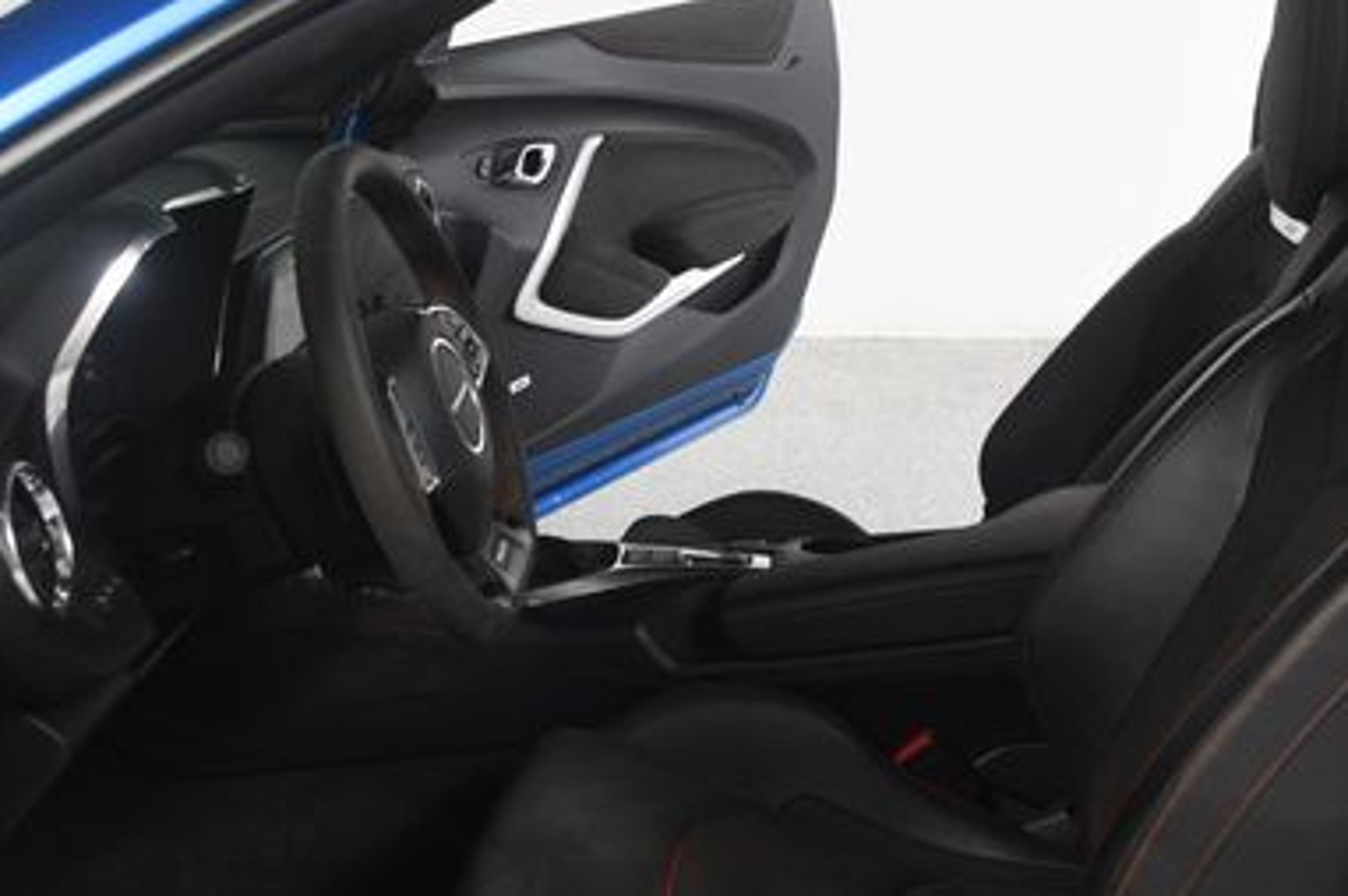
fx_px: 2132
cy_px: 540
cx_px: 709
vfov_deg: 23.7
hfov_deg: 35.1
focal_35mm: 57
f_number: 5.6
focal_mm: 23
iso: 100
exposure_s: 1/160
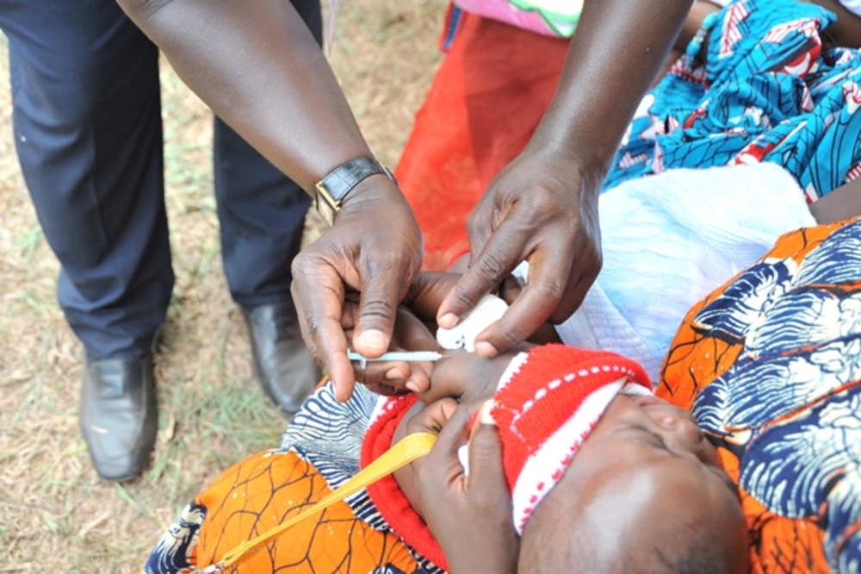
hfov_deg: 39.6
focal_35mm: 50
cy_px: 287
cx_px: 430
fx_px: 1195
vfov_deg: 27.0
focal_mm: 50
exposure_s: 1/200
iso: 640
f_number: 7.1
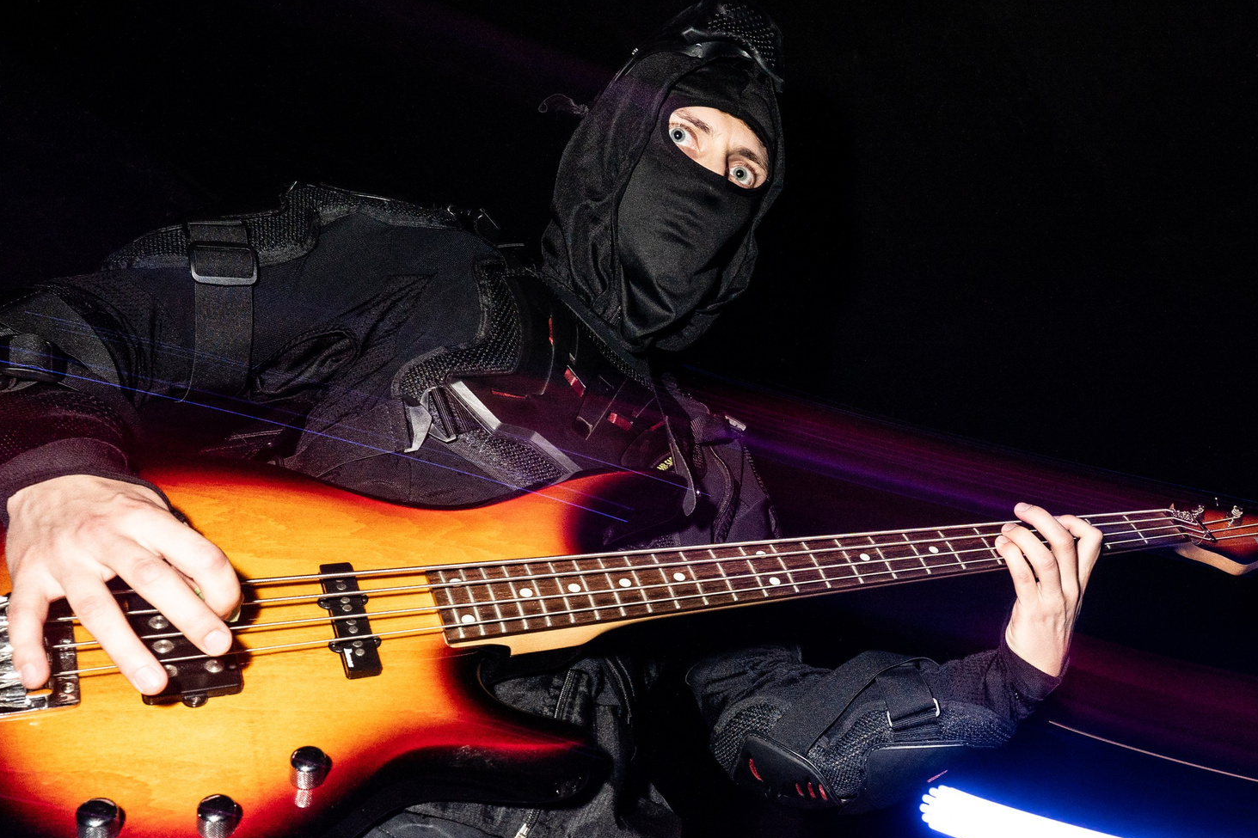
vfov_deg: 37.5
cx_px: 906
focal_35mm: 35
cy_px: 551
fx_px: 1223
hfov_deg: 52.6
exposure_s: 1/15
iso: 500
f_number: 6.3
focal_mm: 20
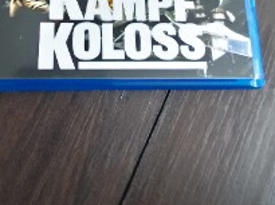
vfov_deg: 29.6
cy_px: -20
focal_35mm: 44
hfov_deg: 42.7
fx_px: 349
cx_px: 103
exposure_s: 1/11.1
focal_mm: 1.91
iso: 1250
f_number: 2.2
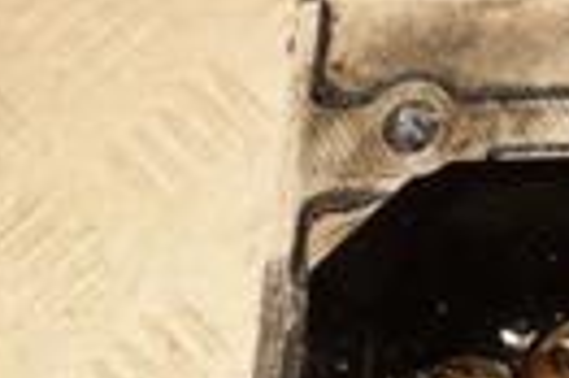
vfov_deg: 10.5
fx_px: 1957
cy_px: 643
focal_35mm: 124
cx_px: 1164
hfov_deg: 13.8
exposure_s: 1/200
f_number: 5
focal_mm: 18
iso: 800
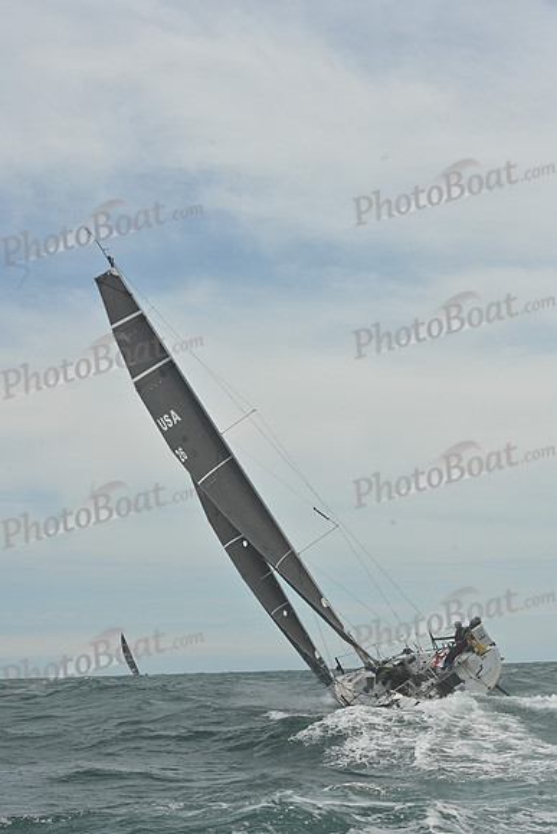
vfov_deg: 28.8
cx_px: 278
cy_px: 417
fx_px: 1623
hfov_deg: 19.5
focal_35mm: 70
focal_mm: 70
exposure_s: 1/1250
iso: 320
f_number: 10
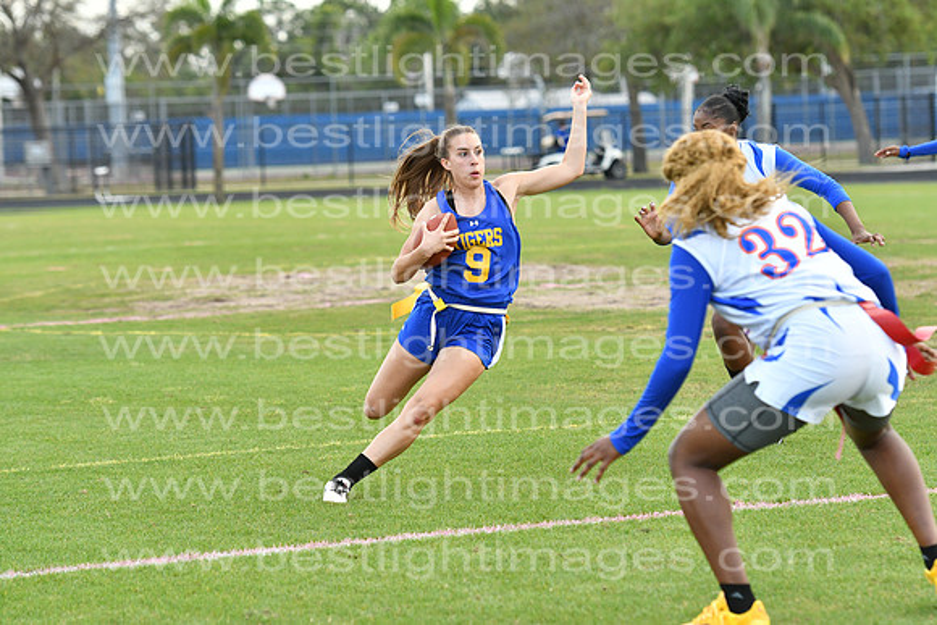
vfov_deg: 6.5
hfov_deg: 9.8
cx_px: 468
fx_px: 5467
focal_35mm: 210
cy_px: 312
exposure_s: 1/1250
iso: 800
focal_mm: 140
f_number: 4
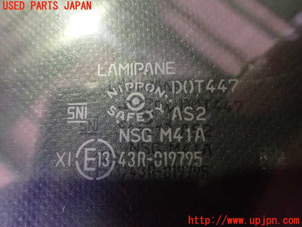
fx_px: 262
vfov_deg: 46.8
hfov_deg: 60.0
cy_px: 114
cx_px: 151
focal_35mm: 30
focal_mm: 5.4
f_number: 2.3
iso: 1250
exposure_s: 1/30
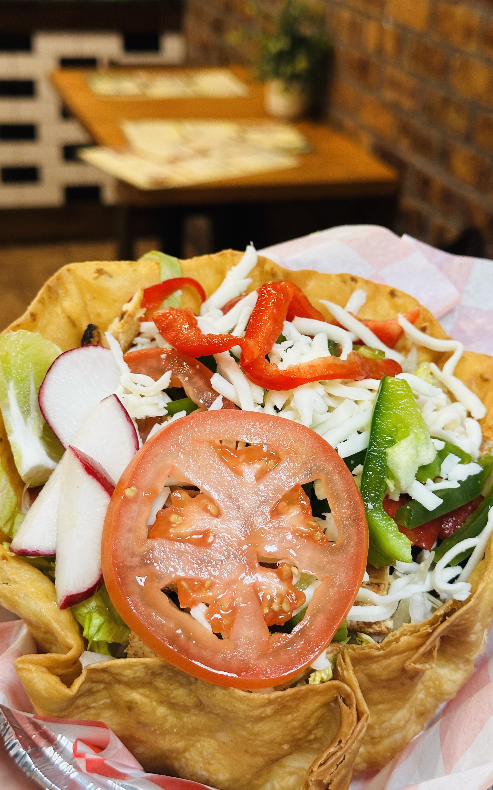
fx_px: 1096
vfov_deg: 39.6
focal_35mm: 51
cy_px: 395
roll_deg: -3.5
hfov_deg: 25.3
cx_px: 263
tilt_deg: -26.8
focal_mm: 6.86
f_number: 1.78
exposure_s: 1/60
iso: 200
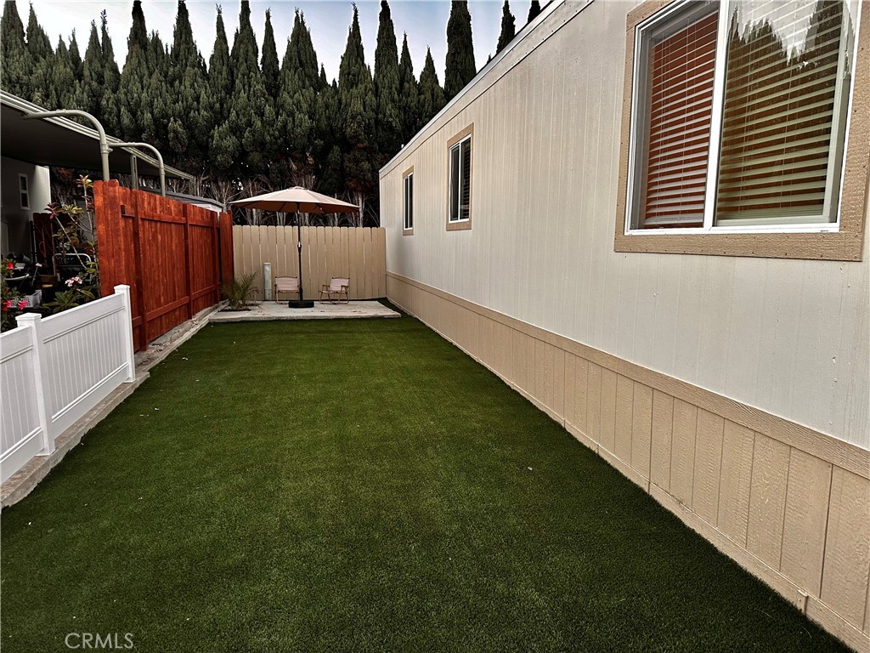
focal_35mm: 24
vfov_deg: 56.8
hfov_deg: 71.6
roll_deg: -0.2
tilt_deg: -9.2
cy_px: 326
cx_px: 435
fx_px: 603
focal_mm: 6.86
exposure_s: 1/79
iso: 250
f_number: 1.78
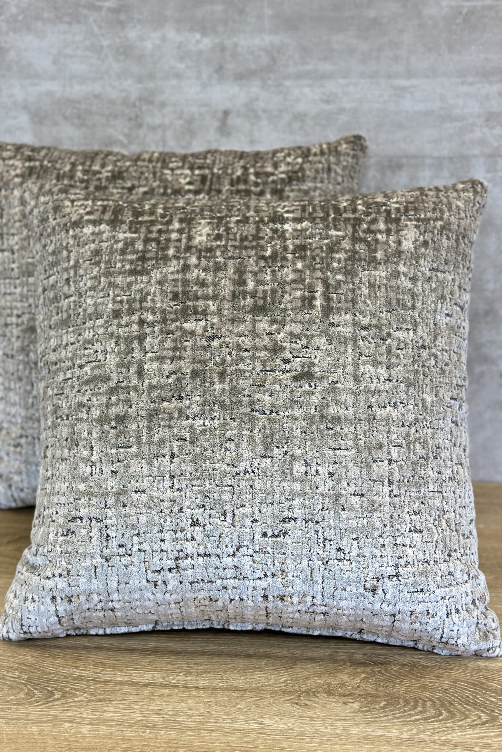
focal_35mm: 50
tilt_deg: -17.7
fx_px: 1046
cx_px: 234
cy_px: 376
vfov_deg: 39.6
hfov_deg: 27.0
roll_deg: +0.4
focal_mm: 6.86
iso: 80
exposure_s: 1/177
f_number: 1.78
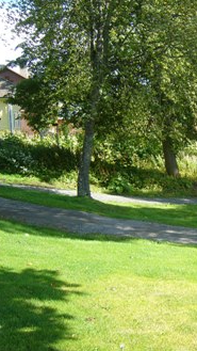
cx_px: 201
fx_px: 483
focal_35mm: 52
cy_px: 173
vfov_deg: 39.9
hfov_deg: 22.1
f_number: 2.8
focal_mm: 5.8
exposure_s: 1/200
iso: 50
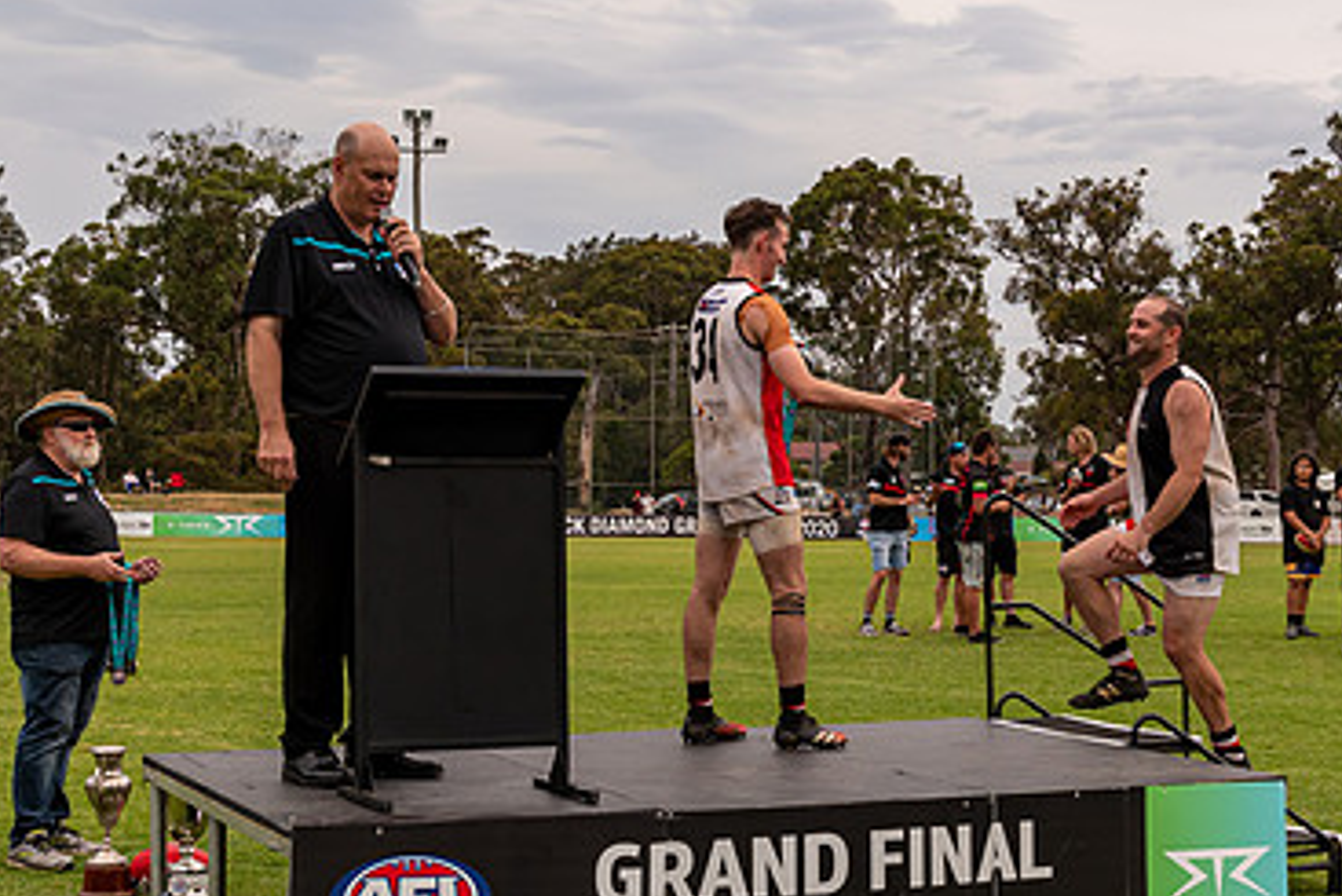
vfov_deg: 21.3
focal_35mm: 64
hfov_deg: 31.3
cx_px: 823
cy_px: 485
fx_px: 2387
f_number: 6.3
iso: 400
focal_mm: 27
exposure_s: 1/400
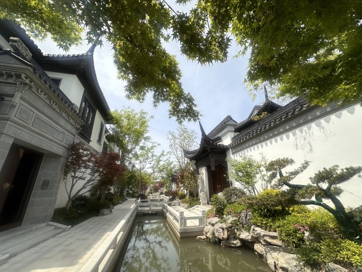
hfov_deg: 102.1
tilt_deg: +19.6
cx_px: 181
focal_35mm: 14
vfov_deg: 85.7
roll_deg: +0.8
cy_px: 136
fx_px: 146
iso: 50
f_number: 2.2
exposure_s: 1/2020
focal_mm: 2.22
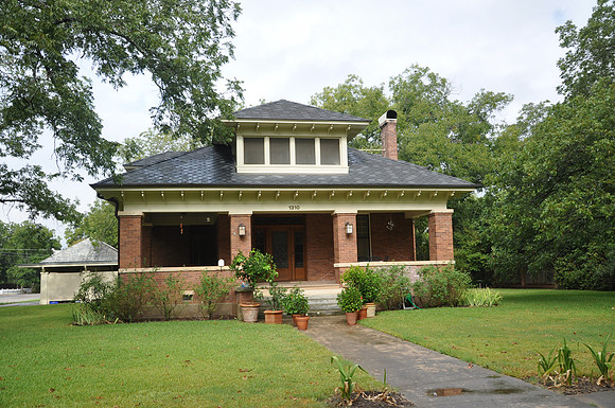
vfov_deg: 41.6
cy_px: 204
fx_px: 537
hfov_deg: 59.6
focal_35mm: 32
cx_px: 308
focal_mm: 21
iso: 200
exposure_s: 1/160
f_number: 6.3
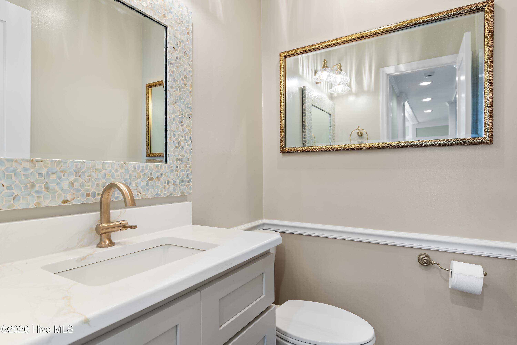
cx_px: 258
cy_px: 172
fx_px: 273
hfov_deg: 86.9
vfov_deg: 64.6
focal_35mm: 19
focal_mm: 13
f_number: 4.8
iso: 100
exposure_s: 1/5
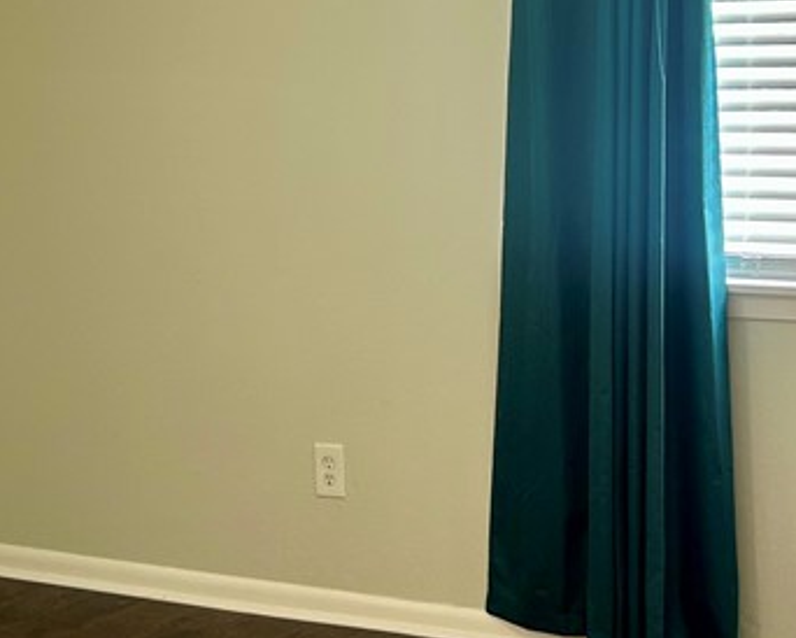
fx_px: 1791
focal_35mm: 76
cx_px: 479
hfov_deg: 25.0
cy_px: 158
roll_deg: +0.9
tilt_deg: -2.4
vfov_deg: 20.0
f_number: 1.5
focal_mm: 5.7
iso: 64
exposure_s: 1/60
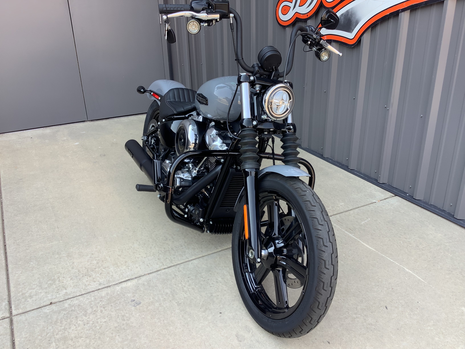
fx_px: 416
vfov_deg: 45.4
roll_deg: +0.4
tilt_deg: -23.2
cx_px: 232
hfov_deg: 58.4
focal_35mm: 31
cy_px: 174
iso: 25
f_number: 2.4
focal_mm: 3.3
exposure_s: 1/124
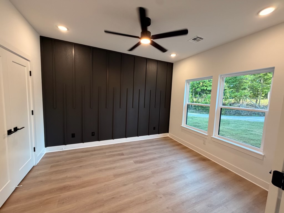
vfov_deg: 85.7
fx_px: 115
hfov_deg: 102.1
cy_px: 106
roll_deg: -2.1
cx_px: 142
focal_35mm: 14
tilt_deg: -5.3
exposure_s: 1/111
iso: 200
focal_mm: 2.22
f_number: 2.2
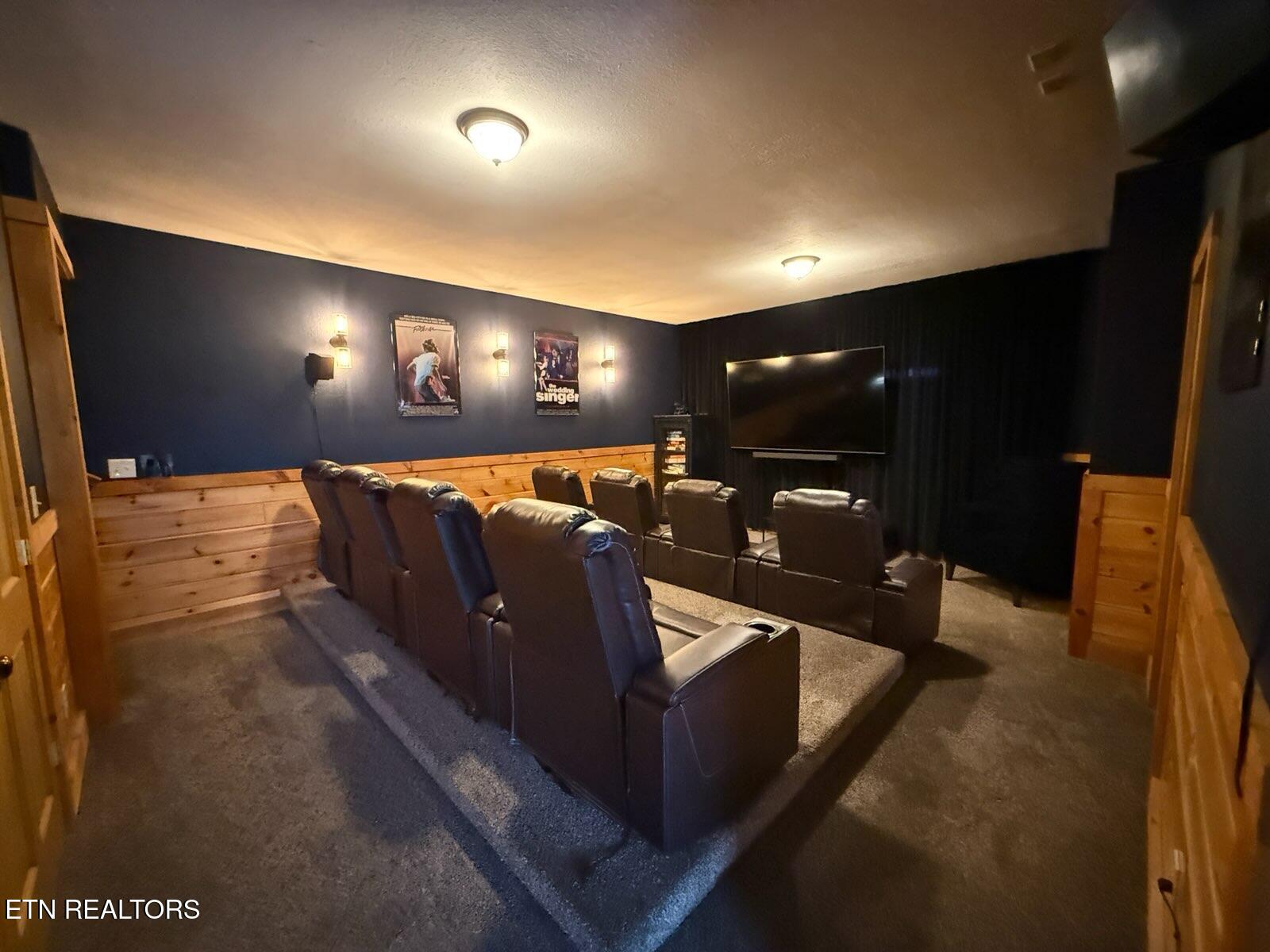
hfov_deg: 102.1
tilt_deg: -6.5
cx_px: 635
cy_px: 476
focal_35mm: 14
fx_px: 514
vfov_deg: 85.7
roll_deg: +0.9
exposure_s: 1/40
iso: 1600
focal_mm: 2.22
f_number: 2.2
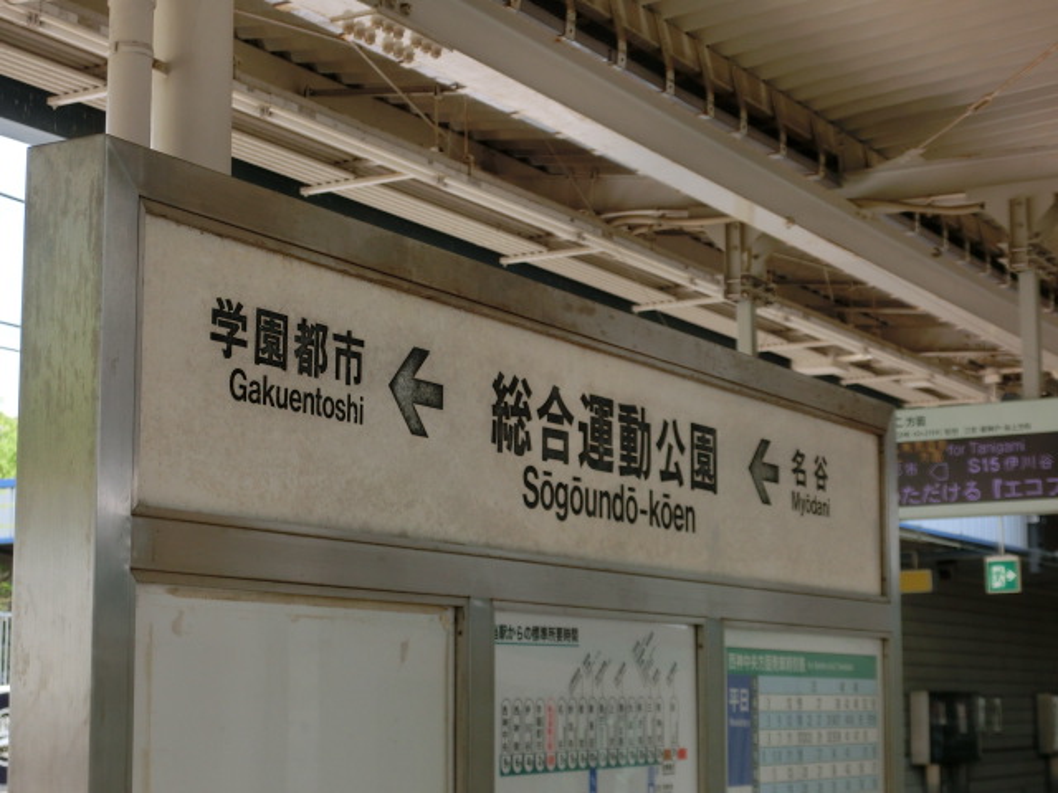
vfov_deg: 20.2
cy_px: 396
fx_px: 2231
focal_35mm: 73
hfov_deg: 26.7
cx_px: 529
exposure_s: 1/320
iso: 80
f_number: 4
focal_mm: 12.9
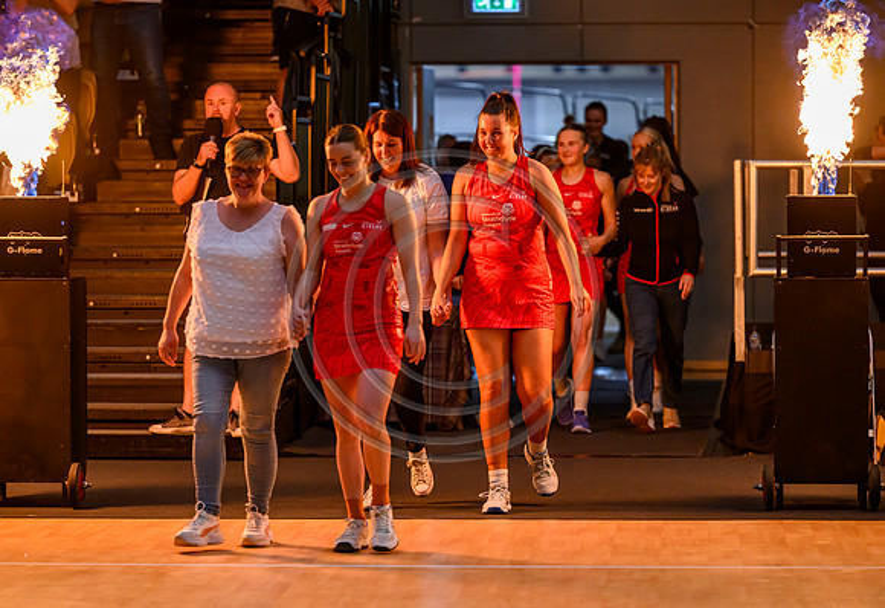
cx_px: 498
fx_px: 4145
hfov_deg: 12.2
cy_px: 332
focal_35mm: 167
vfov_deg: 8.4
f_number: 2.8
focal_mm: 150
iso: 4000
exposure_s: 1/800
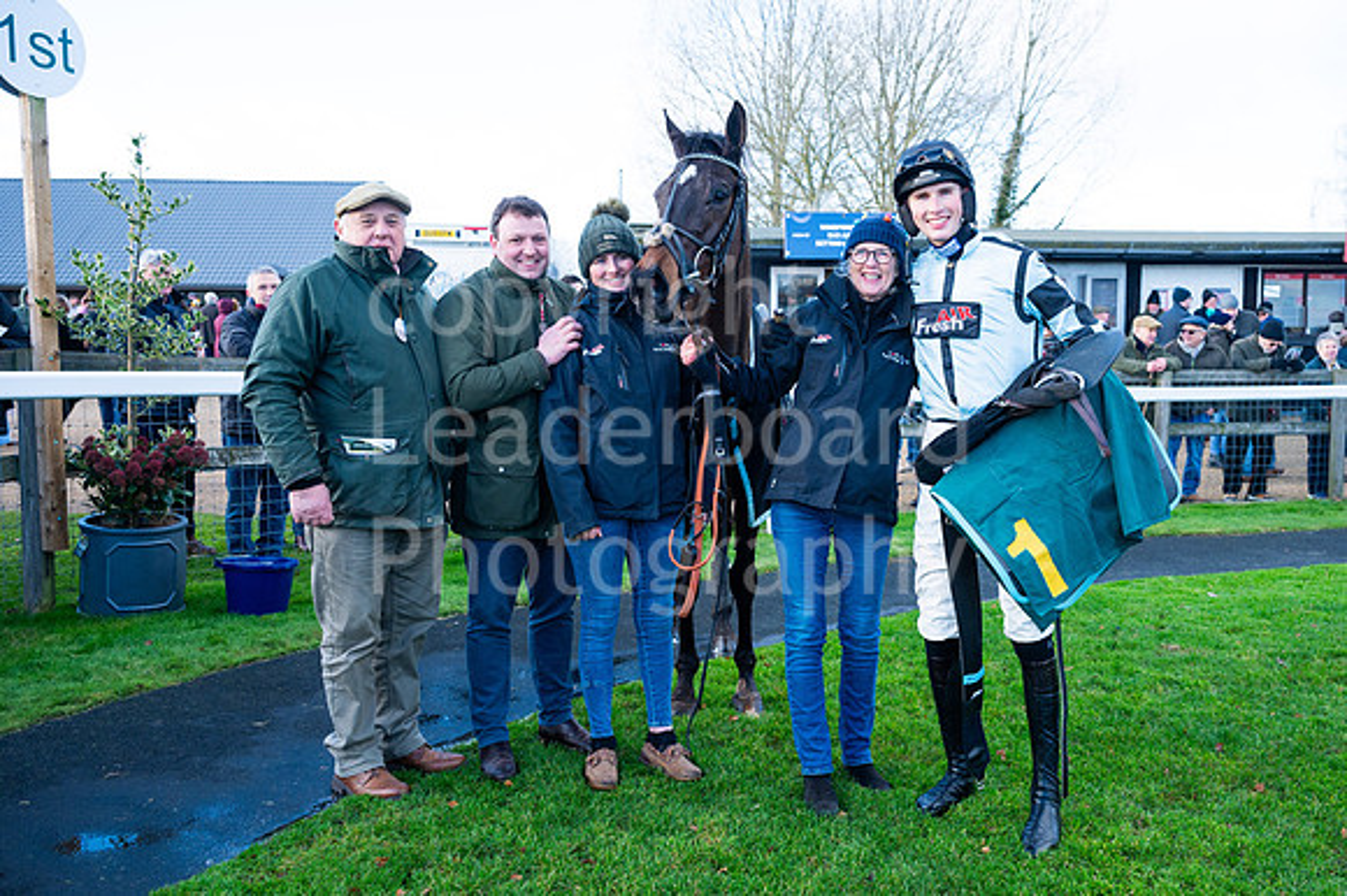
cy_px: 422
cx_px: 741
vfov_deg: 39.7
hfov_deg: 56.8
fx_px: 1242
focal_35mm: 33
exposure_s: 1/800
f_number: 4
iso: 500
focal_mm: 30
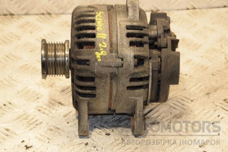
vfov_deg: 10.8
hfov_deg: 16.1
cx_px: 114
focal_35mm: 128
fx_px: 807
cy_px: 76
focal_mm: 85
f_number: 9
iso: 800
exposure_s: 1/50
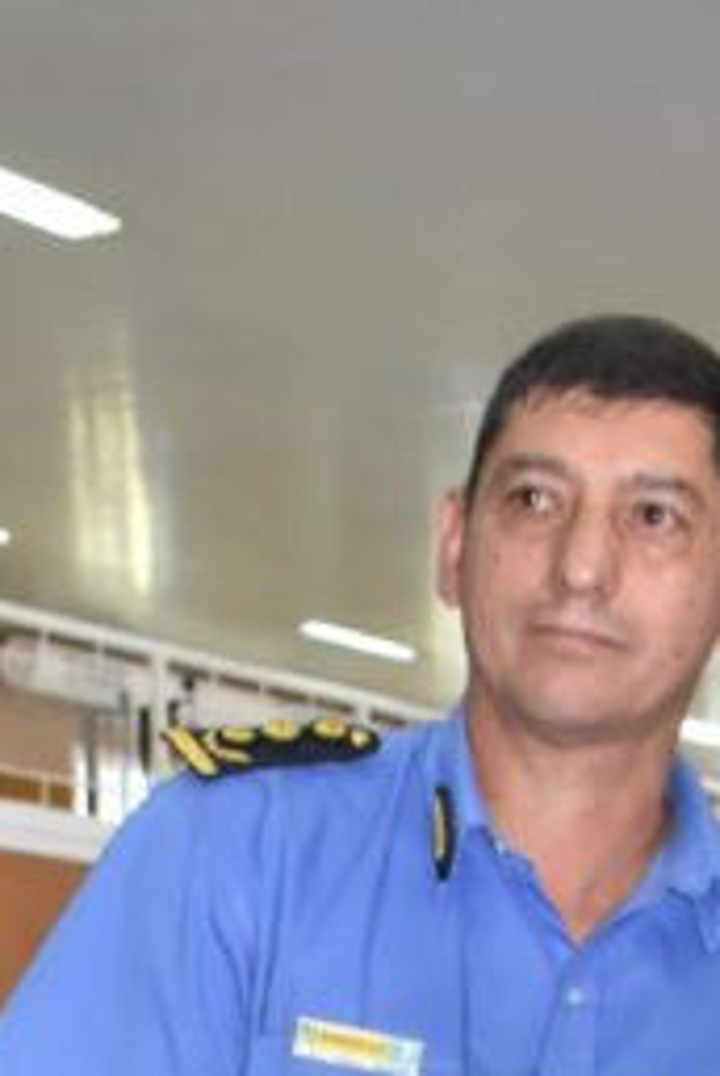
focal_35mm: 123
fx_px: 3680
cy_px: 1589
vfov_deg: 15.4
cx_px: 594
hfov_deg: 11.1
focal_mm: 22
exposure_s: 1/60
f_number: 5.6
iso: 1600
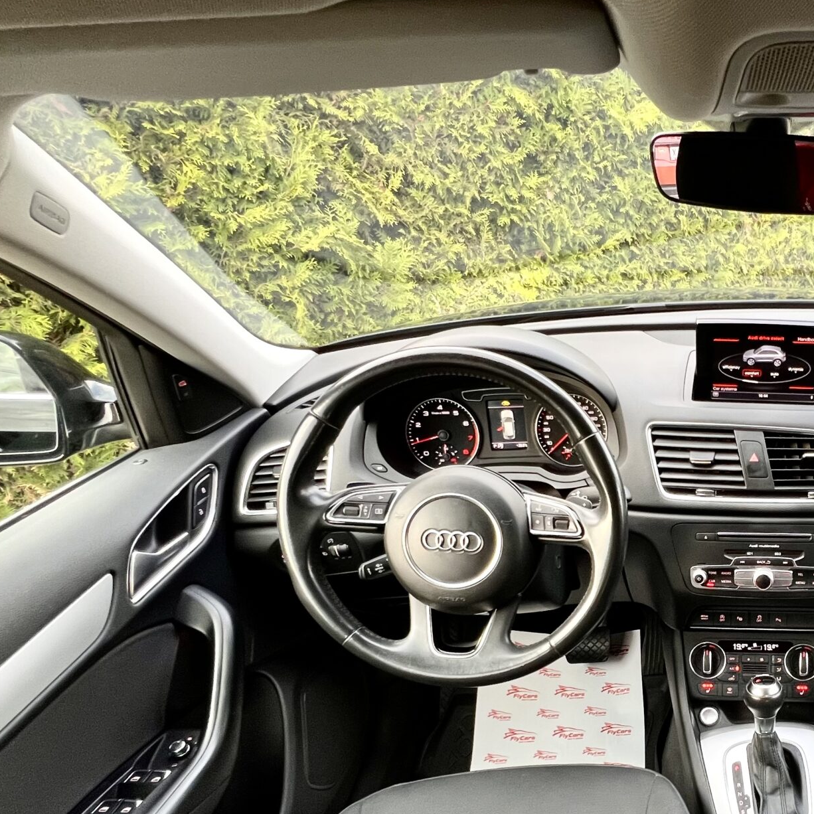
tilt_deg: -38.3
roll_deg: +1.0
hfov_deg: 56.5
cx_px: 726
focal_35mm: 24
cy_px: 613
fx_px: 639
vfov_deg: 61.3
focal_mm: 1.57
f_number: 1.8
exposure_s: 1/99
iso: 200
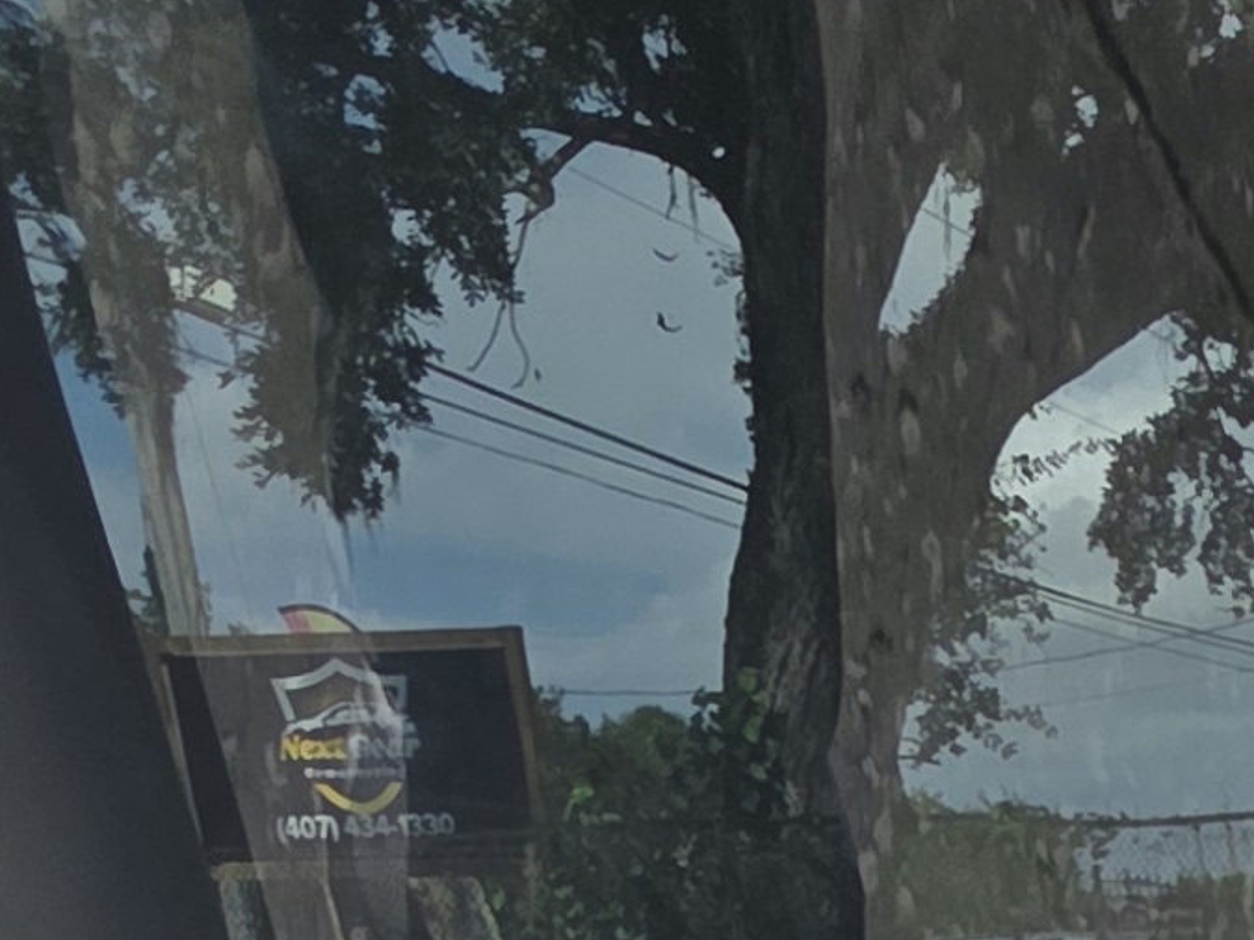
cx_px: 1874
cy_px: 2257
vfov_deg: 13.7
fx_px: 2789
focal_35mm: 77
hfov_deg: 21.4
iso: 40
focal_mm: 2.2
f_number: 1.9
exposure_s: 1/1732
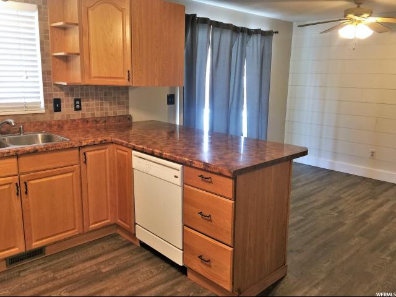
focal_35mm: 29
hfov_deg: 61.7
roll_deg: -1.2
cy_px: 148
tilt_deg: -12.0
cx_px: 198
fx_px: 332
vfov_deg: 48.2
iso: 50
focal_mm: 4.15
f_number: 2.2
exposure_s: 1/15
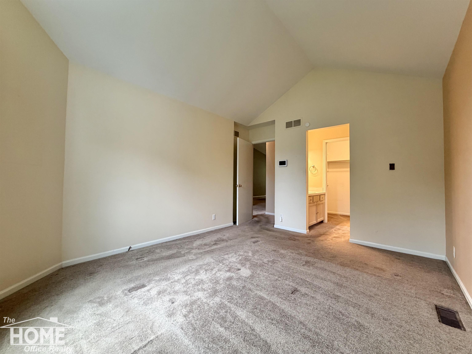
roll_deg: -0.1
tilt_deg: +1.1
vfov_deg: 85.7
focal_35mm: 14
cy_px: 177
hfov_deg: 102.1
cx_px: 236
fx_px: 191
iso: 320
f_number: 2.2
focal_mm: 2.22
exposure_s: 1/60
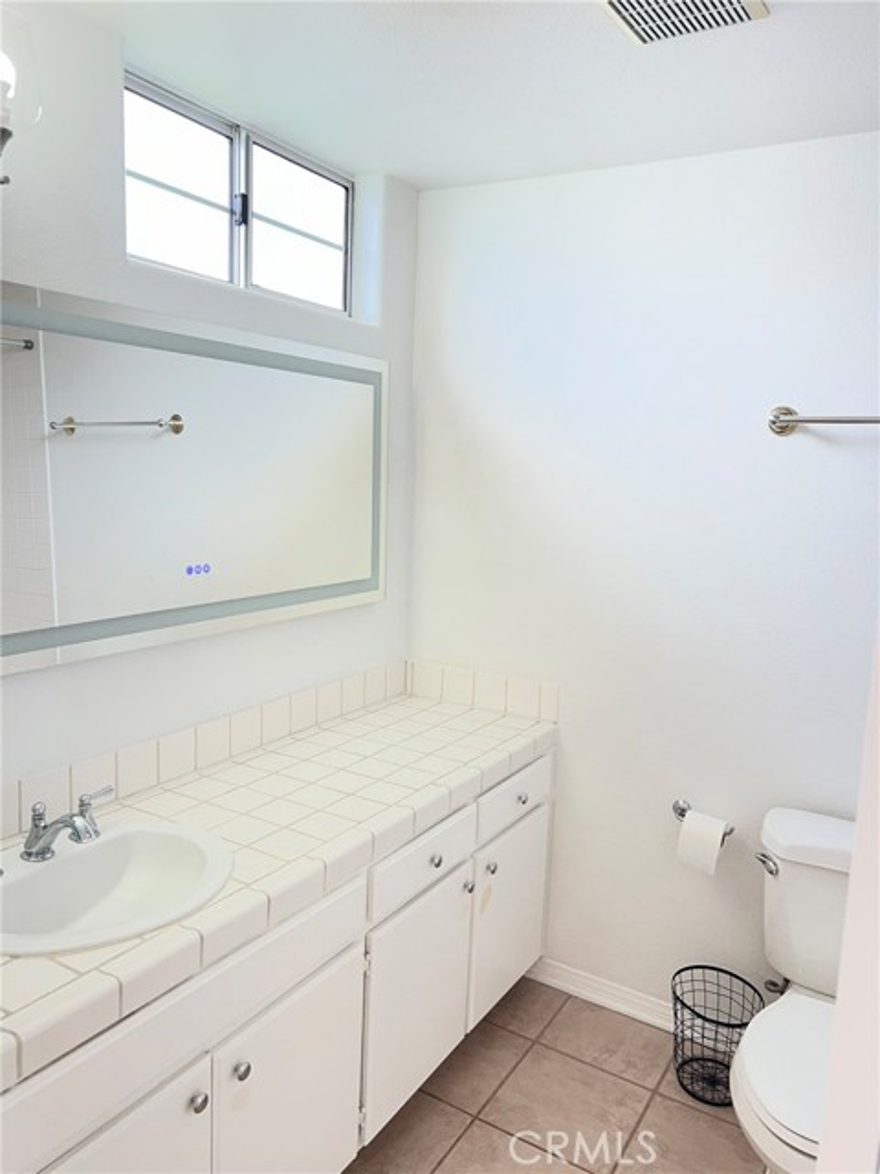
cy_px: 587
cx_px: 440
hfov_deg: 53.1
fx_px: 881
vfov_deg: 67.3
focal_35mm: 26
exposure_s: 1/180
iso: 40
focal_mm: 5.7
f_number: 1.5
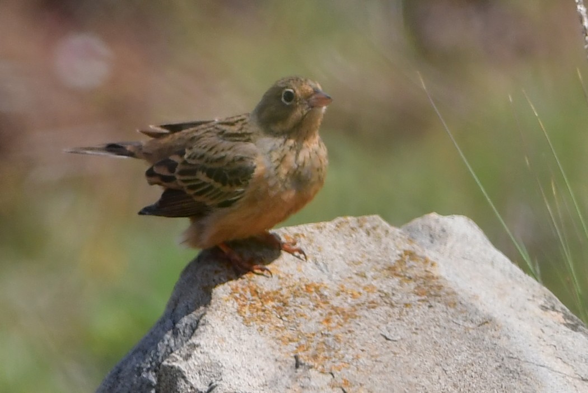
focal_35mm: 630
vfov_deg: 2.2
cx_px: 294
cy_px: 196
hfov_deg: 3.3
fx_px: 10298
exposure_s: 1/3200
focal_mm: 420
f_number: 6.3
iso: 250
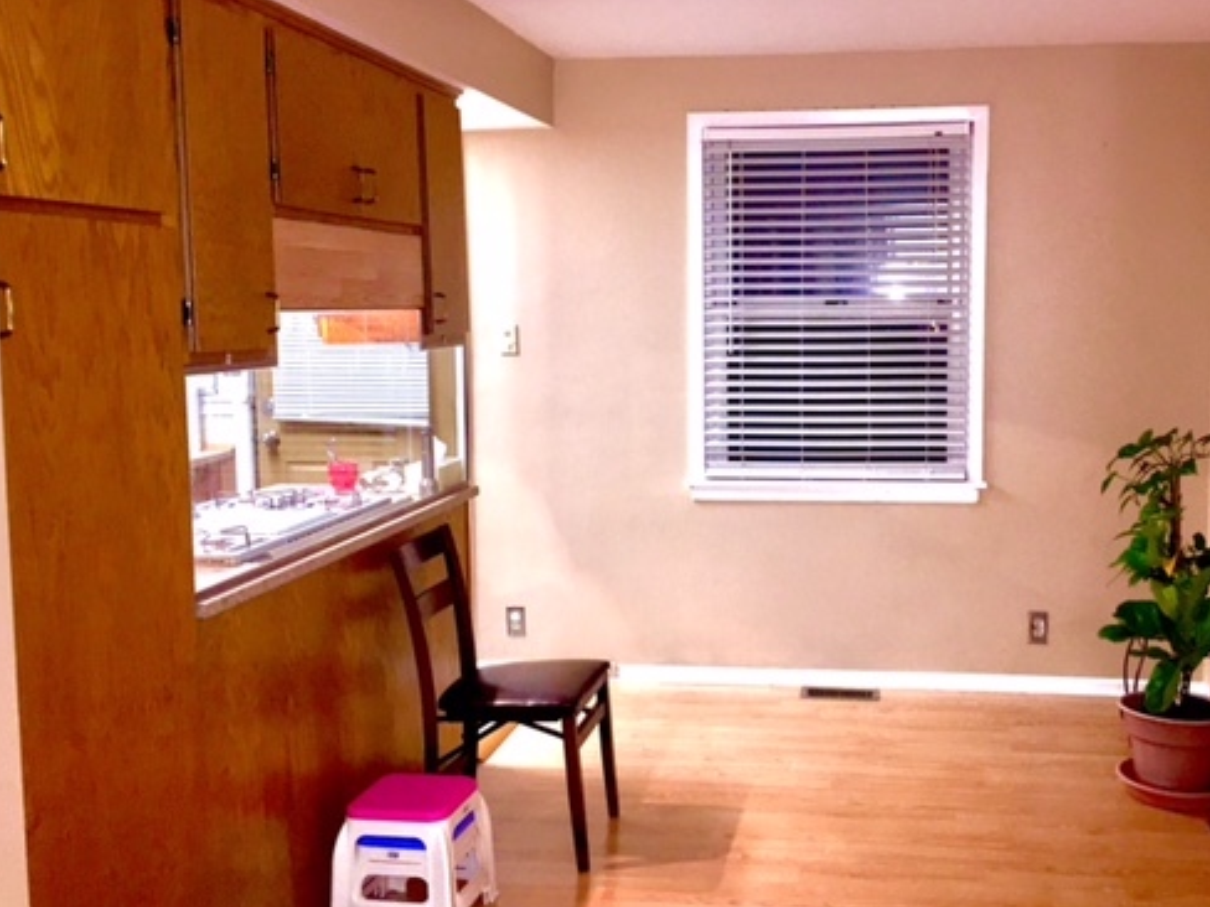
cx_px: 739
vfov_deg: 37.7
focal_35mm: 38
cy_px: 434
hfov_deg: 48.6
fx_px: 1328
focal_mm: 4.15
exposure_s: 1/16
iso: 125
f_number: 2.2
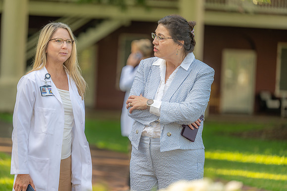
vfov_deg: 7.9
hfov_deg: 11.7
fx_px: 1395
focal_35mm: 175
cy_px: 96
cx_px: 144
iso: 90
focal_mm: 175
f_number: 3.2
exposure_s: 1/160
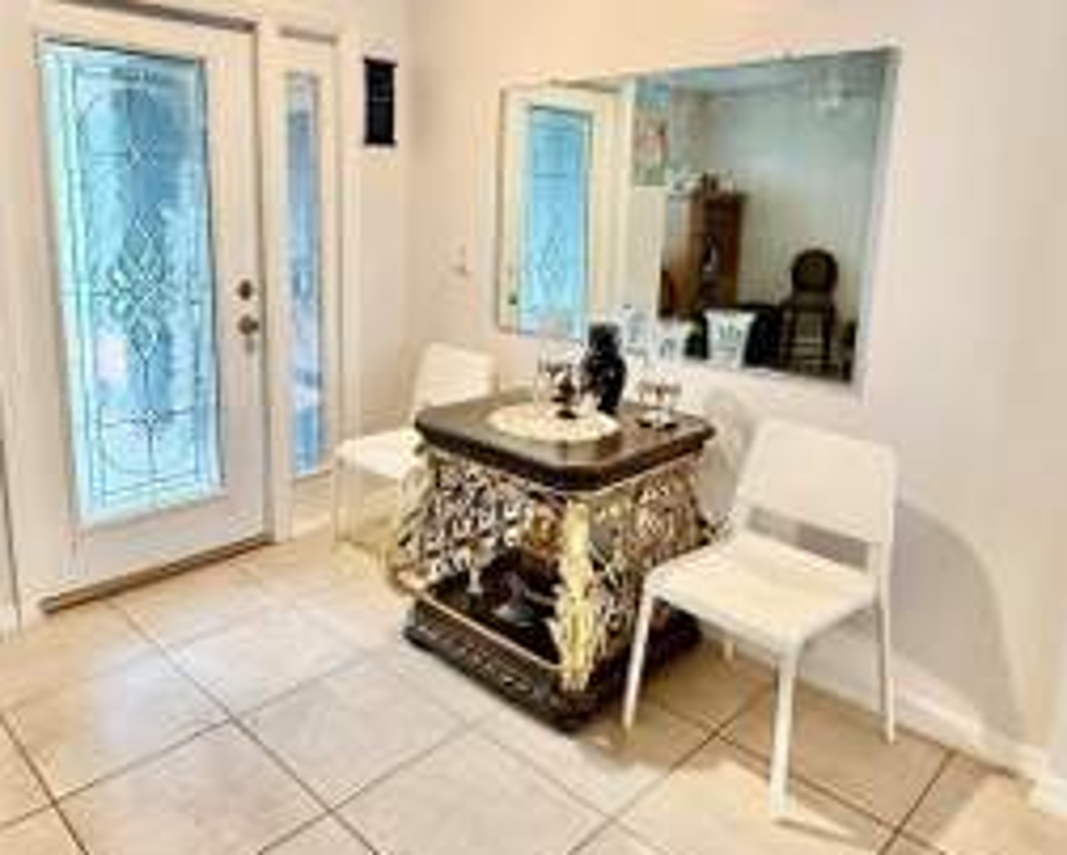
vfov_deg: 54.7
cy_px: 356
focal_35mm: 26
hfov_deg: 65.7
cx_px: 466
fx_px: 822
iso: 250
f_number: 2.2
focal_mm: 2.22
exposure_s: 1/60
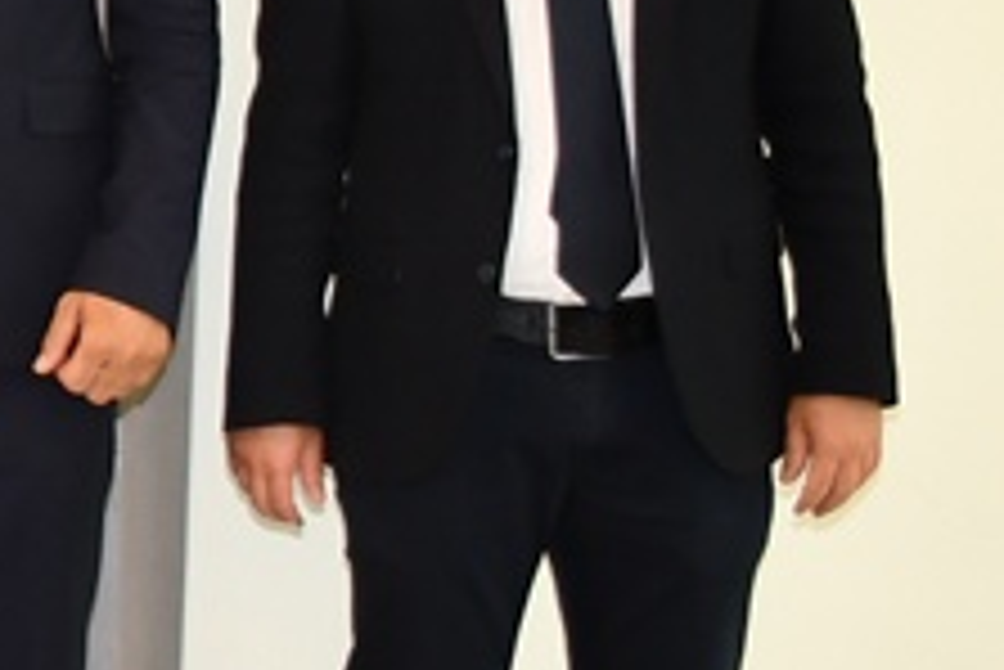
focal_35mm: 172
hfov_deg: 10.2
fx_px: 4800
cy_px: 47
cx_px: -1472
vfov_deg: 8.0
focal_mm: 20
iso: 500
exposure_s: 1/60
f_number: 4
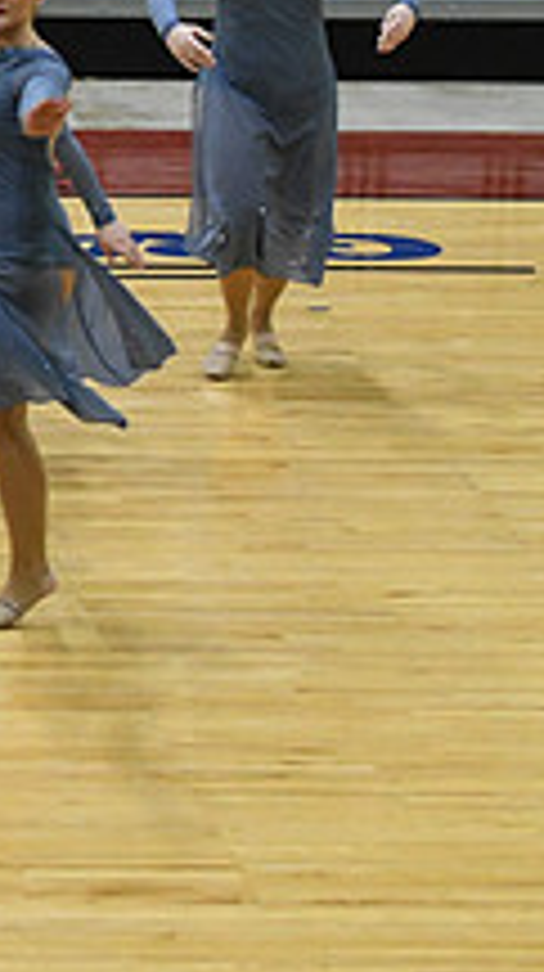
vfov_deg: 7.3
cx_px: -733
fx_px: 7614
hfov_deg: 4.0
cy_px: 191
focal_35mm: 296
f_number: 4
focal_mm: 70
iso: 5000
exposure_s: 1/500
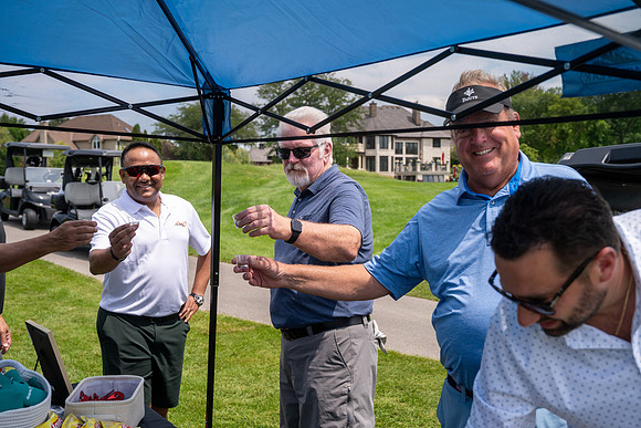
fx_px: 660
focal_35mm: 37
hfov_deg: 51.8
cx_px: 320
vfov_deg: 35.9
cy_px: 214
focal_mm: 37
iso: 250
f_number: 5
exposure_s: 1/1600
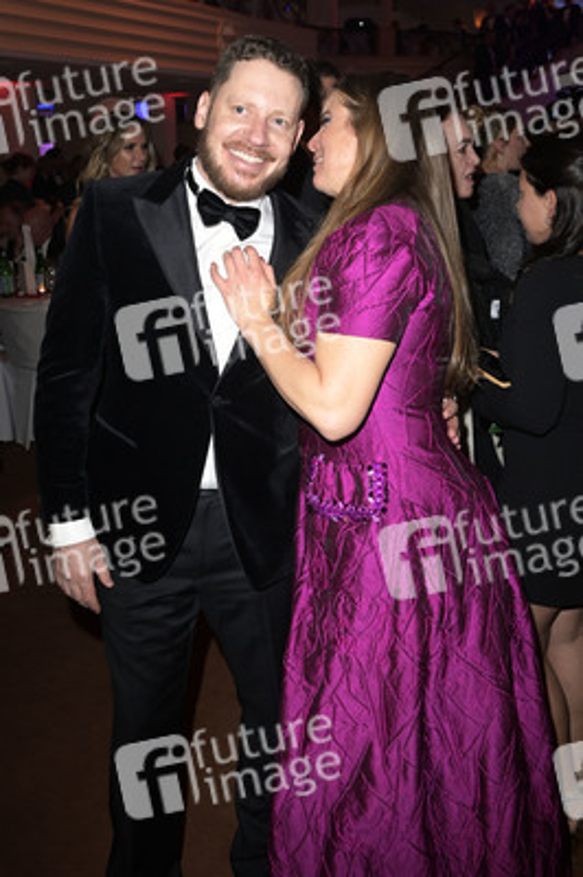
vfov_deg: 60.3
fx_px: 754
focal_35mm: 31
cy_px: 438
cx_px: 292
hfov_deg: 42.3
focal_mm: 31
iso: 2500
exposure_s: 1/100
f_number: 5
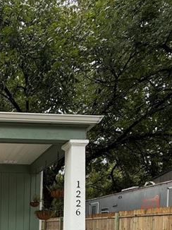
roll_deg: -0.9
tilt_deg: -1.9
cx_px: -28
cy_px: 234
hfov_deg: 35.1
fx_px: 219
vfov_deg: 45.9
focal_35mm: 33
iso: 50
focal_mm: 2.22
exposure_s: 1/145
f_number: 2.2
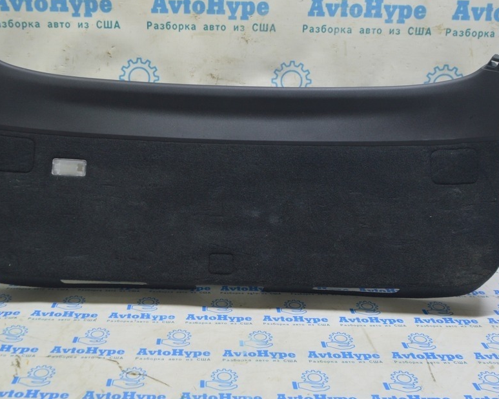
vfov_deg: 36.5
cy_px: 195
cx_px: 214
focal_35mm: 41
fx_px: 605
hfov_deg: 44.7
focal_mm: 22
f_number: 5.6
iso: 400
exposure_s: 1/20
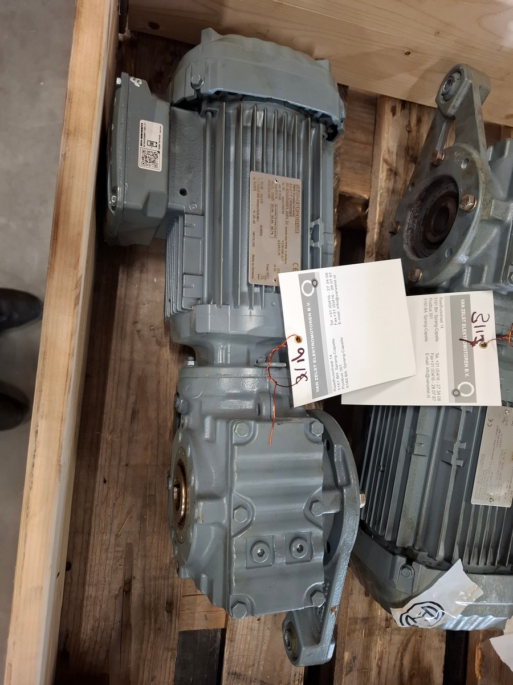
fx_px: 454
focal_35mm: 23
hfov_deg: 58.9
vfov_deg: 73.9
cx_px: 256
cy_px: 342
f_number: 1.8
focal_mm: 5.54
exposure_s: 1/50
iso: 250
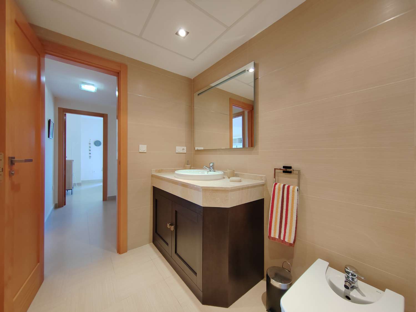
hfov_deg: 106.2
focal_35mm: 13
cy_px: 156
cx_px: 208
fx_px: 156
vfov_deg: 89.9
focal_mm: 2.16
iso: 400
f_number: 2.2
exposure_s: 1/33
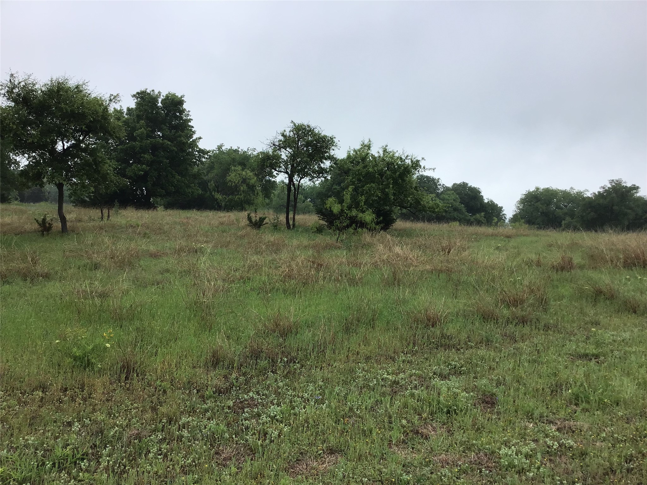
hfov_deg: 58.4
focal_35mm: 31
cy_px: 242
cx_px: 324
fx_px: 579
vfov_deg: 45.4
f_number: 2.4
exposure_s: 1/684
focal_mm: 3.3
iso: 25
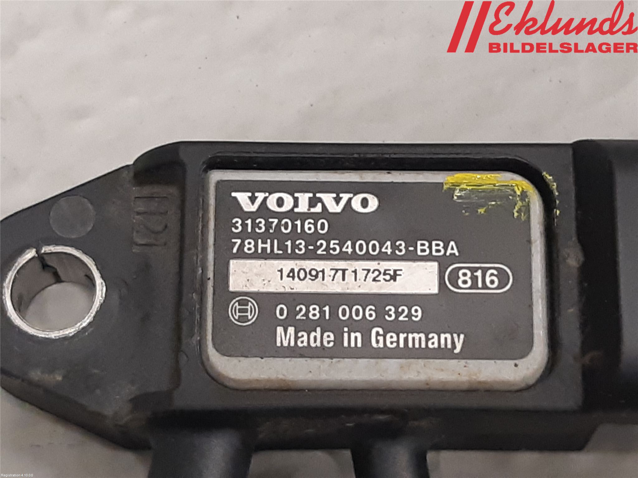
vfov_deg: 53.1
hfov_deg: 67.3
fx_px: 479
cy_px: 239
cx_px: 319
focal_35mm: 26
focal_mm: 3.93
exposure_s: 1/50
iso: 160
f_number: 1.7
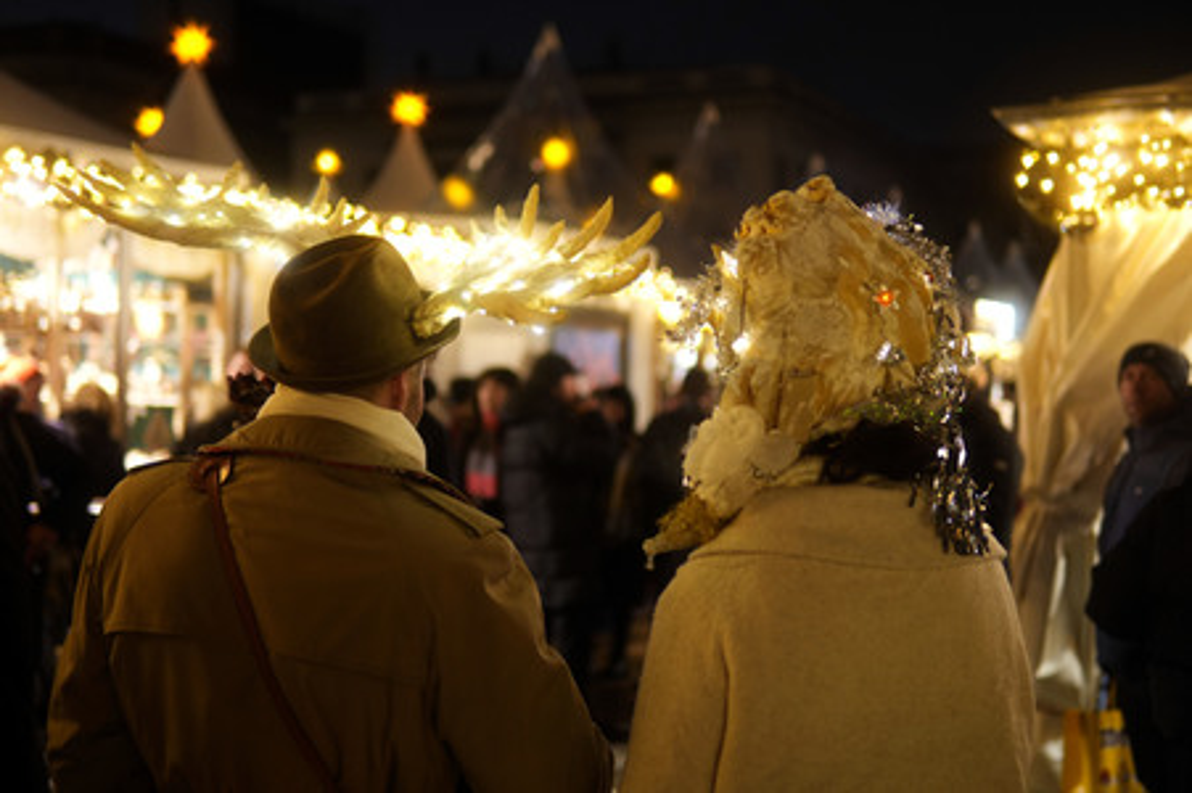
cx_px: 596
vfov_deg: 29.8
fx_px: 1489
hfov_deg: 43.6
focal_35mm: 45
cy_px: 396
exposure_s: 1/50
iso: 640
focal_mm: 30
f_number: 1.4
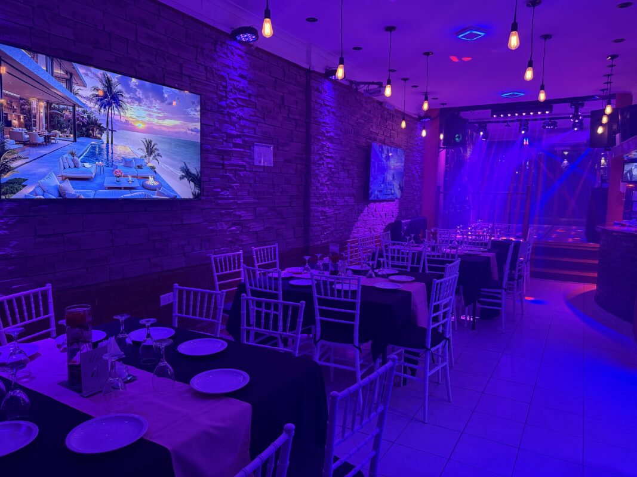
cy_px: 238
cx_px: 318
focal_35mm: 24
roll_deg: -0.4
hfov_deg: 71.6
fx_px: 442
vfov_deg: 56.8
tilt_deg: -5.0
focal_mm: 6.76
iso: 500
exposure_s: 1/50
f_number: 1.78
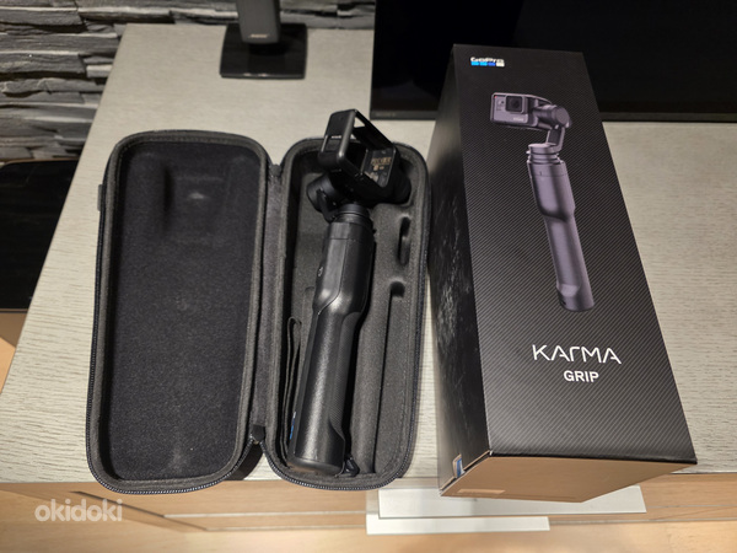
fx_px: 490
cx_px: 368
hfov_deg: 73.9
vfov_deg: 58.9
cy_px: 276
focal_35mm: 23
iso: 640
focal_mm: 6.3
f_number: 1.7
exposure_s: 1/100
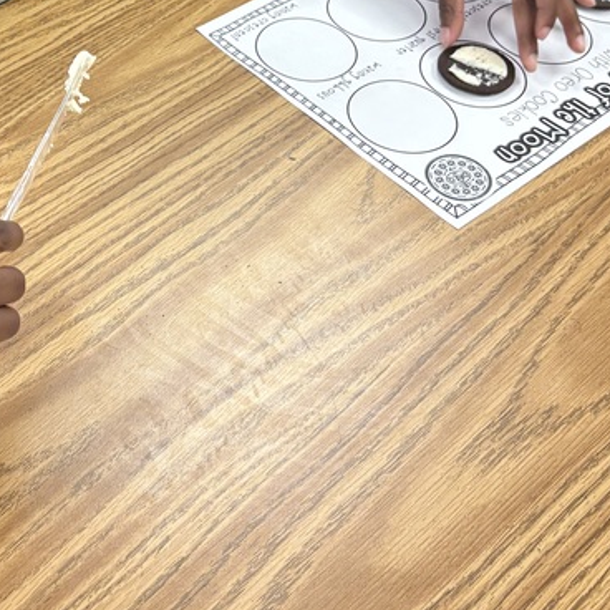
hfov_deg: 26.3
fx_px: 1276
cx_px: 101
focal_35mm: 64
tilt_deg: -38.3
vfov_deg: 25.4
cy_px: -15
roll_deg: +1.6
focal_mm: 5.96
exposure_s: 1/60
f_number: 1.6
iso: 160
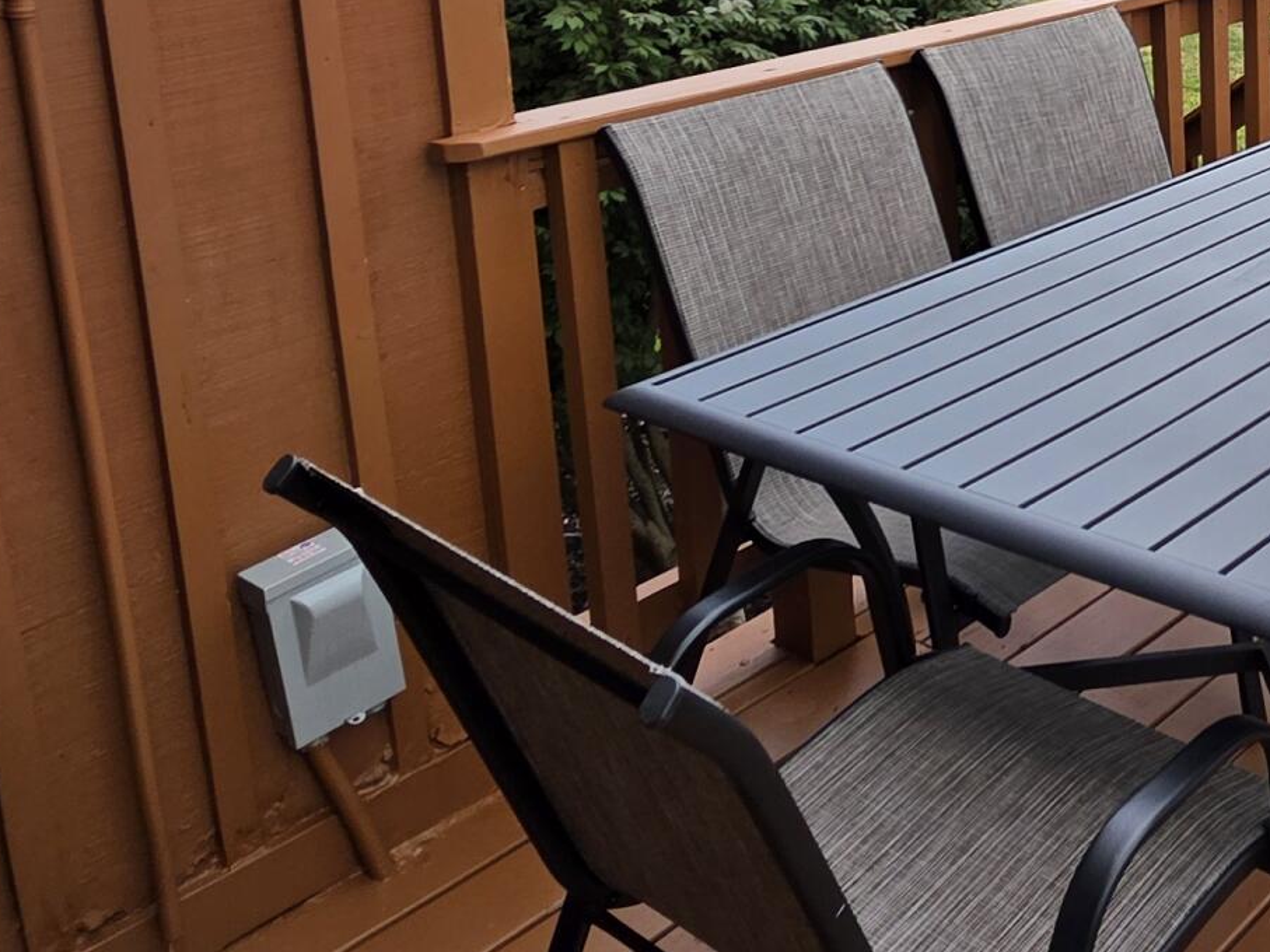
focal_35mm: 43
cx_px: 1273
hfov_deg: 38.8
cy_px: 63
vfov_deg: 31.7
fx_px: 1577
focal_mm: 2.2
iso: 25
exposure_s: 1/120
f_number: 1.9
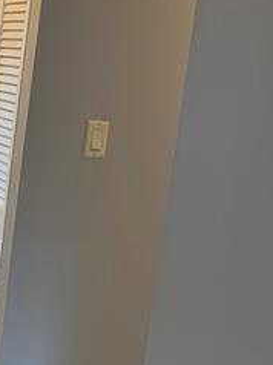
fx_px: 885
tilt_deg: -8.9
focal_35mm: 84
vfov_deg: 23.3
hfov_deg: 16.5
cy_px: 212
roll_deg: -5.0
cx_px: -94
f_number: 1.8
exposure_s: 1/60
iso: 50
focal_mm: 4.25
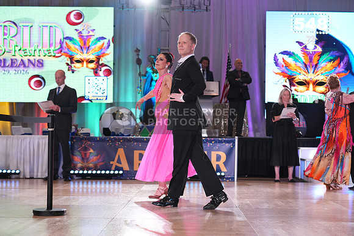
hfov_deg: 29.6
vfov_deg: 20.0
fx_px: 669
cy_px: 118
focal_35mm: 68
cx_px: 177
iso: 2500
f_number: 4
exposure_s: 1/500
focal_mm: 68
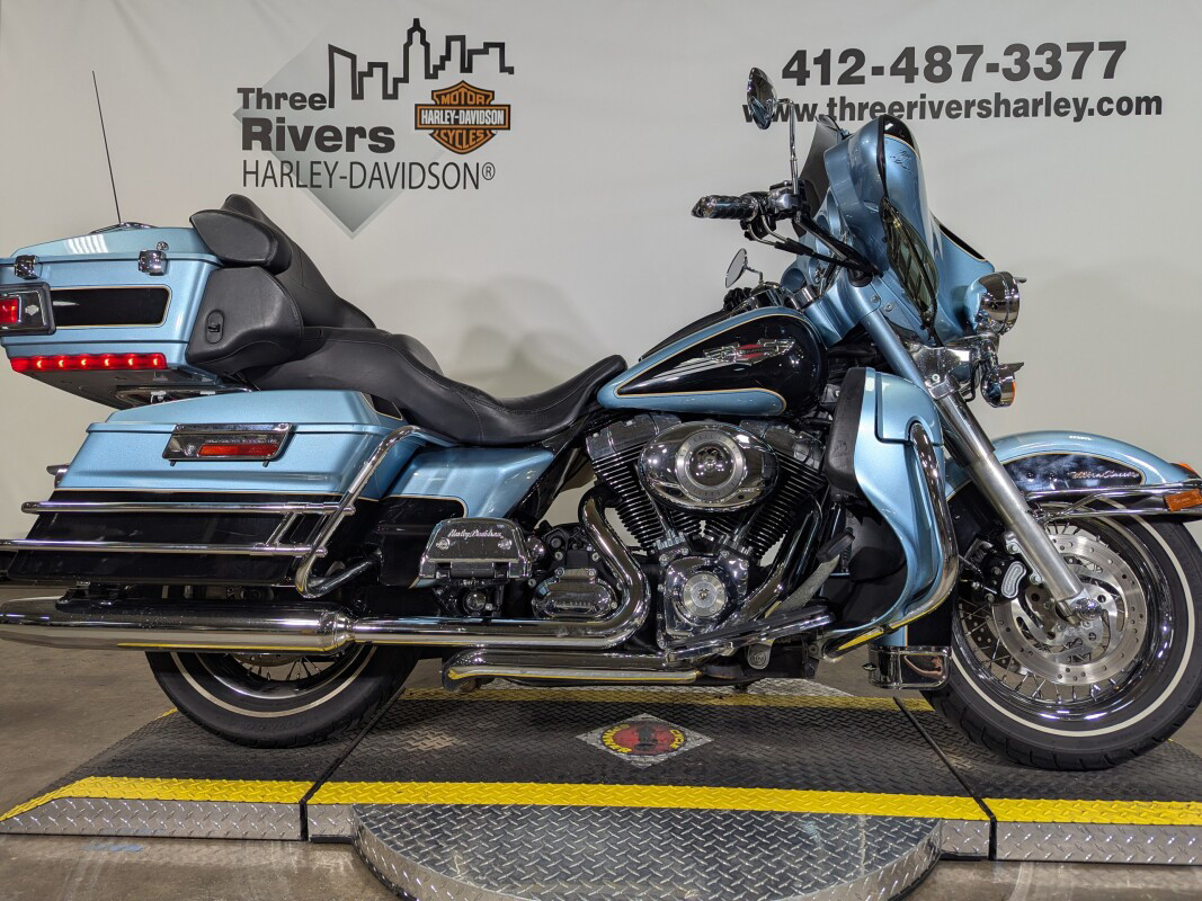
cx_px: 601
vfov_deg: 56.8
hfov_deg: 71.6
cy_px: 450
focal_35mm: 24
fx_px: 833
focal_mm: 6.81
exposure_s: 1/120
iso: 57
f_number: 1.85
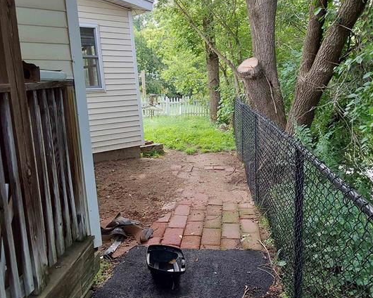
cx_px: 210
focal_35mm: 33
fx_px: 364
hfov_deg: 54.1
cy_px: 150
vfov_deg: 44.5
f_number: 1.9
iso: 100
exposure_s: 1/120
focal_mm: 2.91
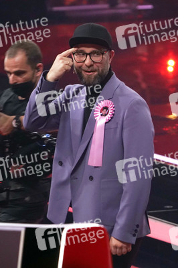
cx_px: 89
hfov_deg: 4.0
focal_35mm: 347
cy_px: 134
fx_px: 2578
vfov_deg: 5.9
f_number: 6.3
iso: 4000
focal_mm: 347
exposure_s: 1/160
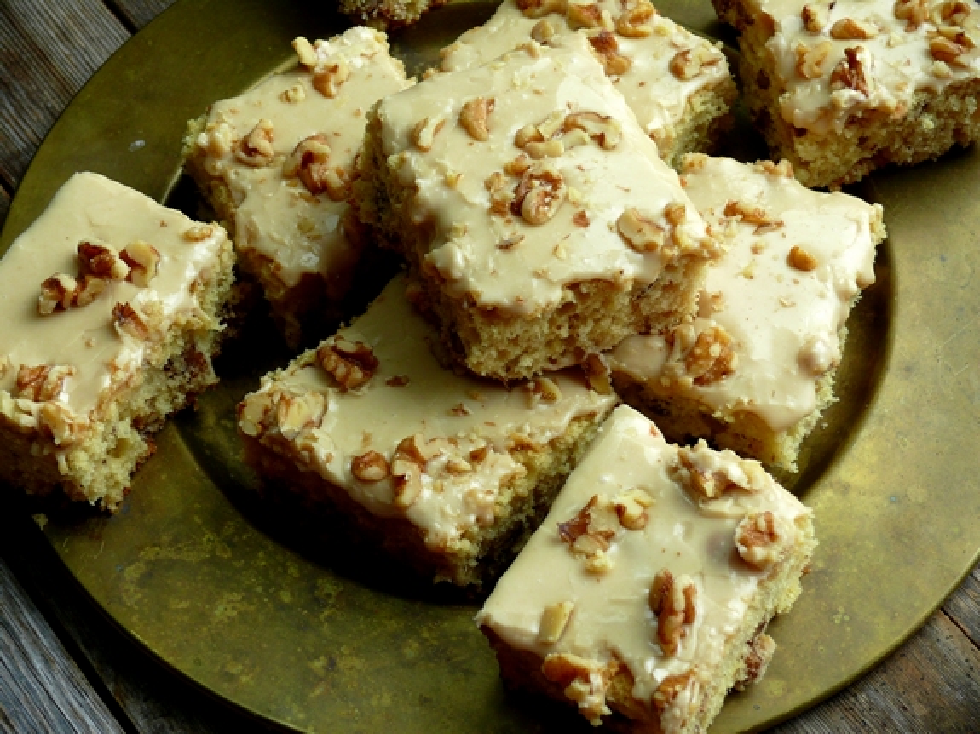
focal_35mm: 82
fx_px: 2321
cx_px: 490
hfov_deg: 23.8
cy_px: 367
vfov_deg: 18.0
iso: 100
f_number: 3.6
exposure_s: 1/100
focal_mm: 17.3
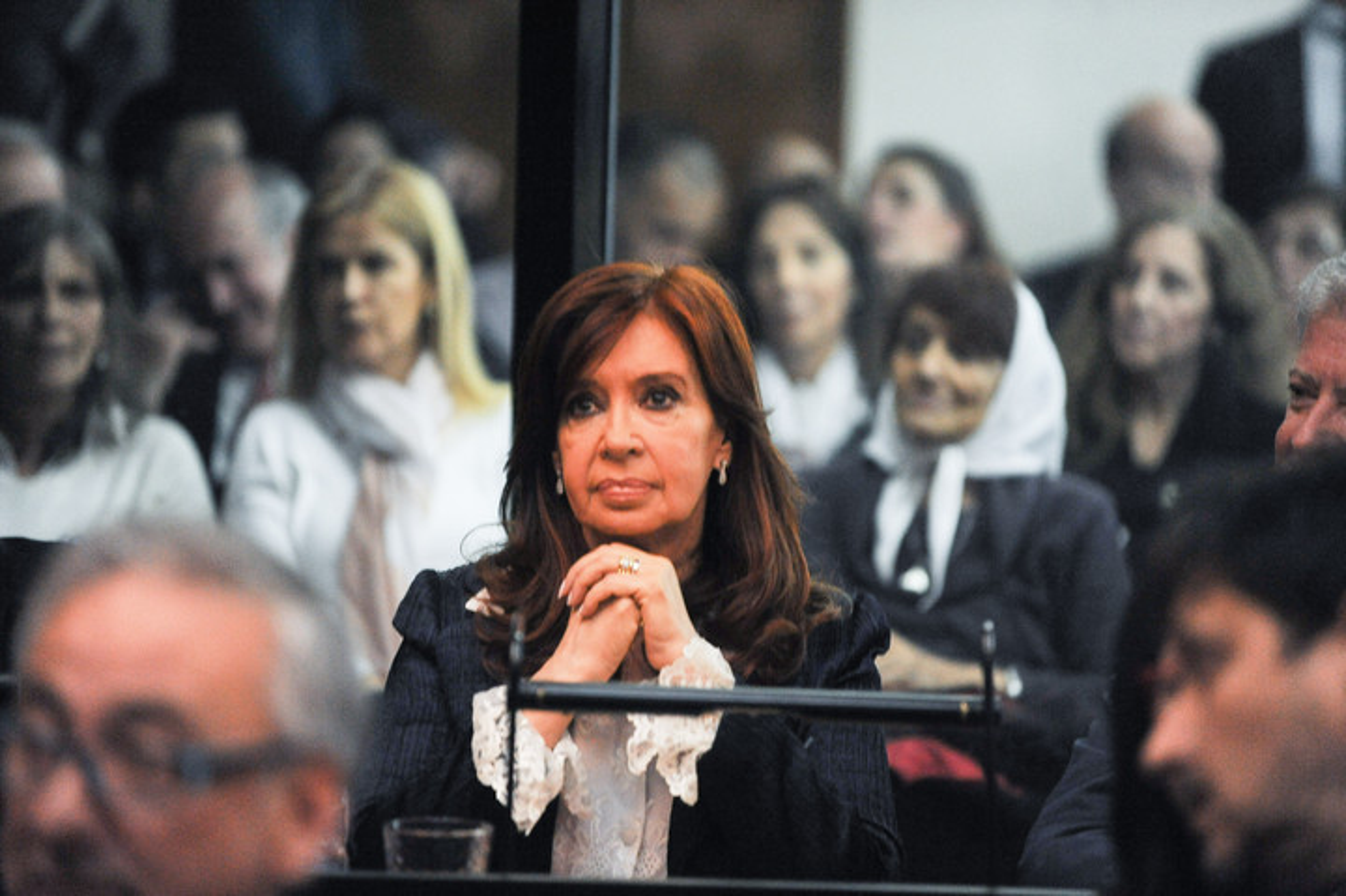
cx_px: 673
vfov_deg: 7.8
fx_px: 6538
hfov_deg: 11.8
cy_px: 448
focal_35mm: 175
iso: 2500
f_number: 2.8
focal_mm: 175
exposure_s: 1/100
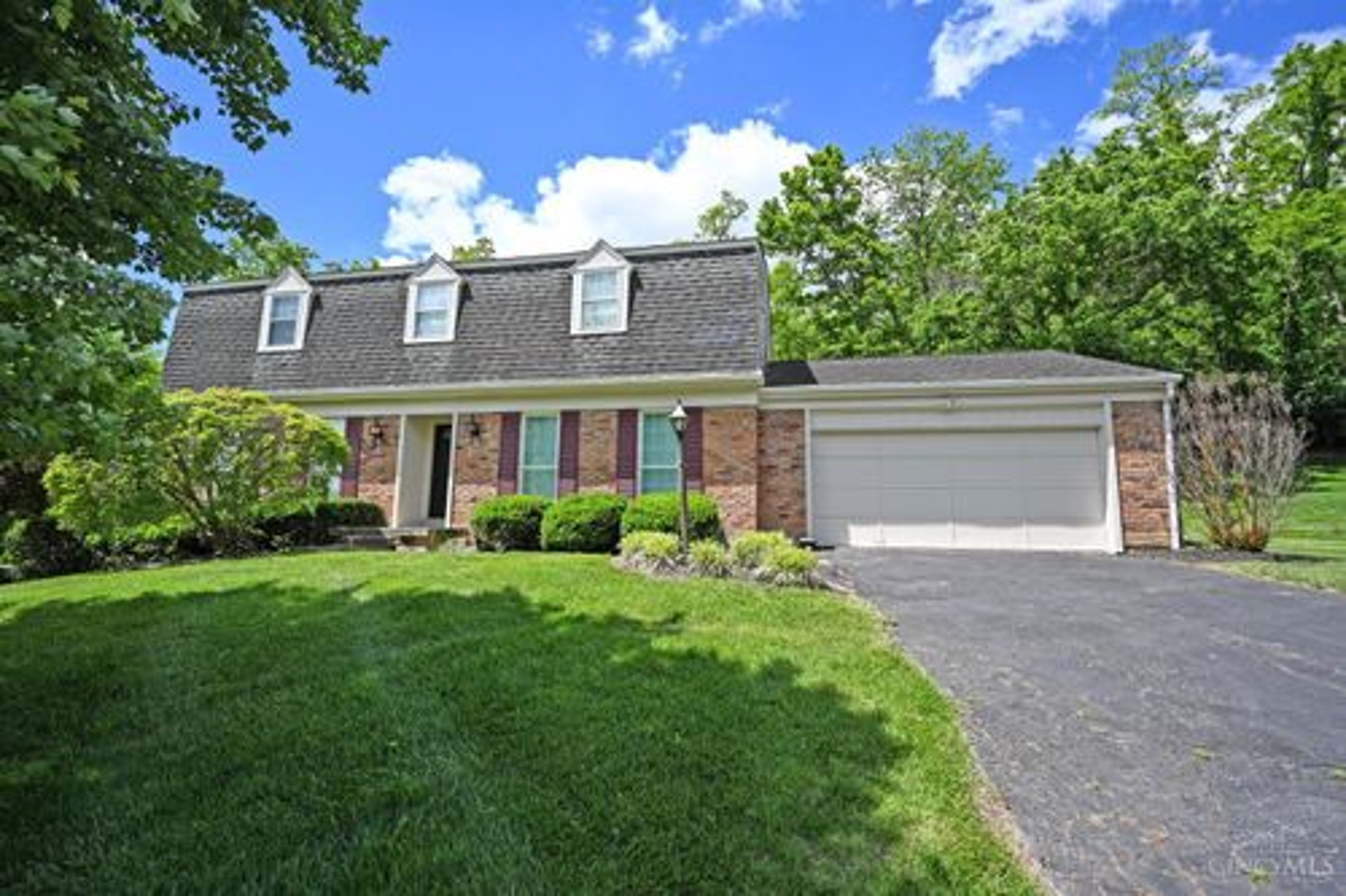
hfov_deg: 96.8
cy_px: 448
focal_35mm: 16
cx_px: 673
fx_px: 598
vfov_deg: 73.7
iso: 100
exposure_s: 1/320
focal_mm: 16
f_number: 6.3
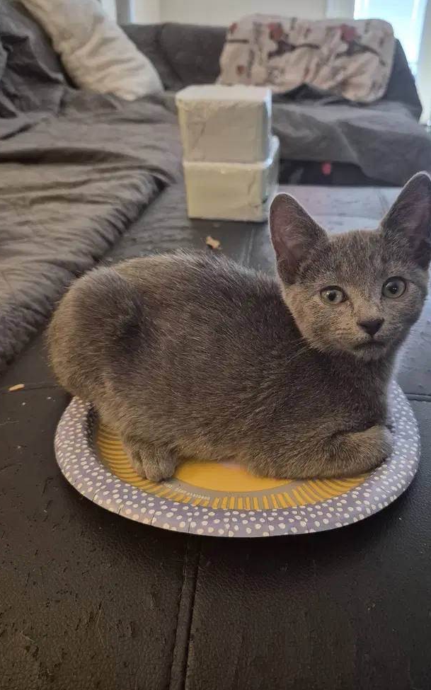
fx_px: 470
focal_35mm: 25
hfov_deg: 49.0
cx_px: 256
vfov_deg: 72.6
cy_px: 342
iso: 1250
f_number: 1.8
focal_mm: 5.4
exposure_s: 1/40
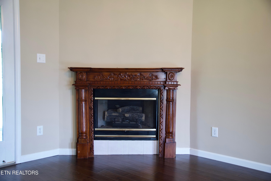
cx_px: 136
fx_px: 264
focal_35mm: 35
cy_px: 90
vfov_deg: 37.9
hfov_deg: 54.4
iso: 800
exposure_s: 1/50
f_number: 4
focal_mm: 35
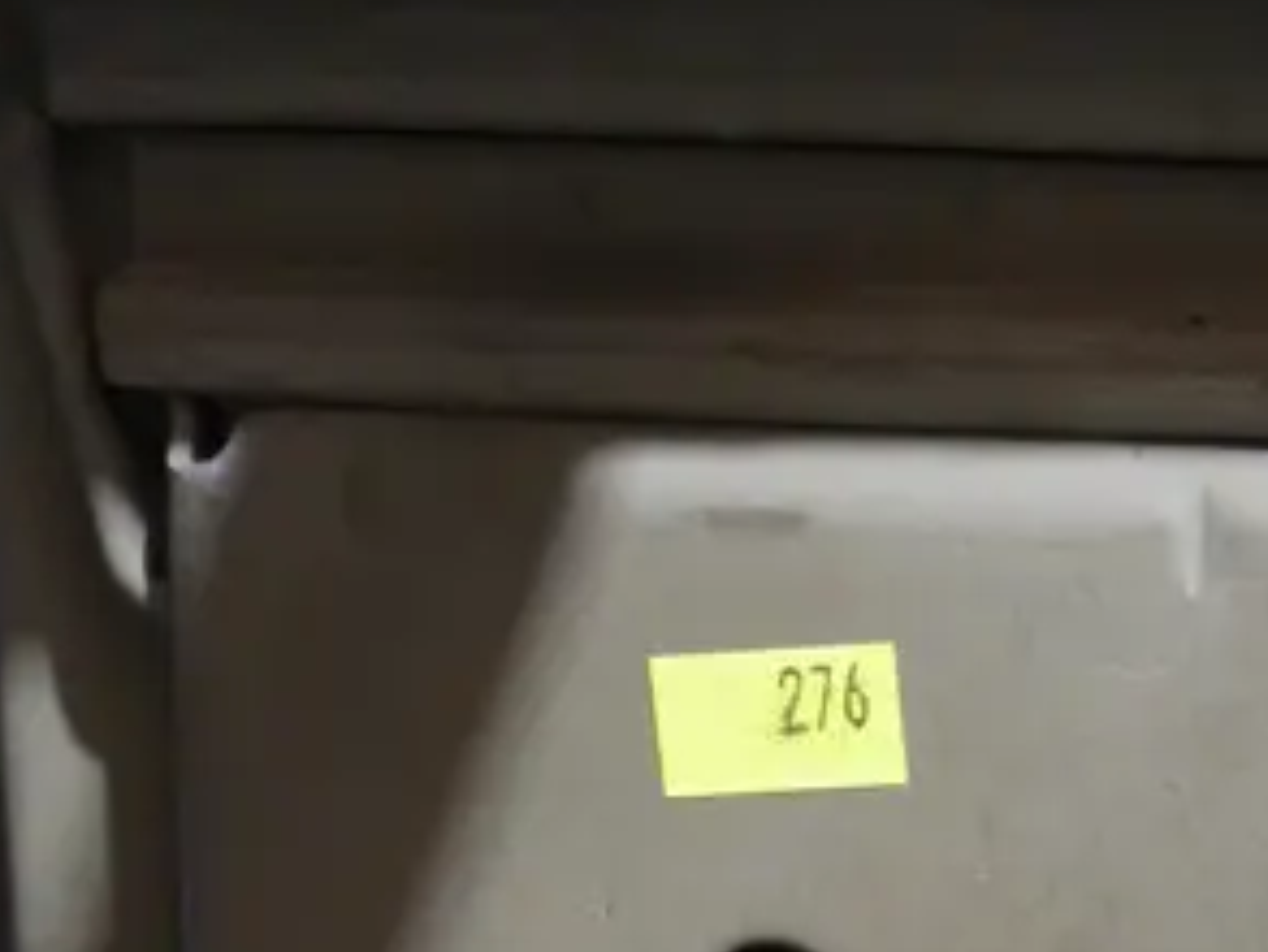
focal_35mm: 140
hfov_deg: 13.5
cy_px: 1404
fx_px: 5130
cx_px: 1718
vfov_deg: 10.3
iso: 2000
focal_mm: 20
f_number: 4.5
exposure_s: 1/60
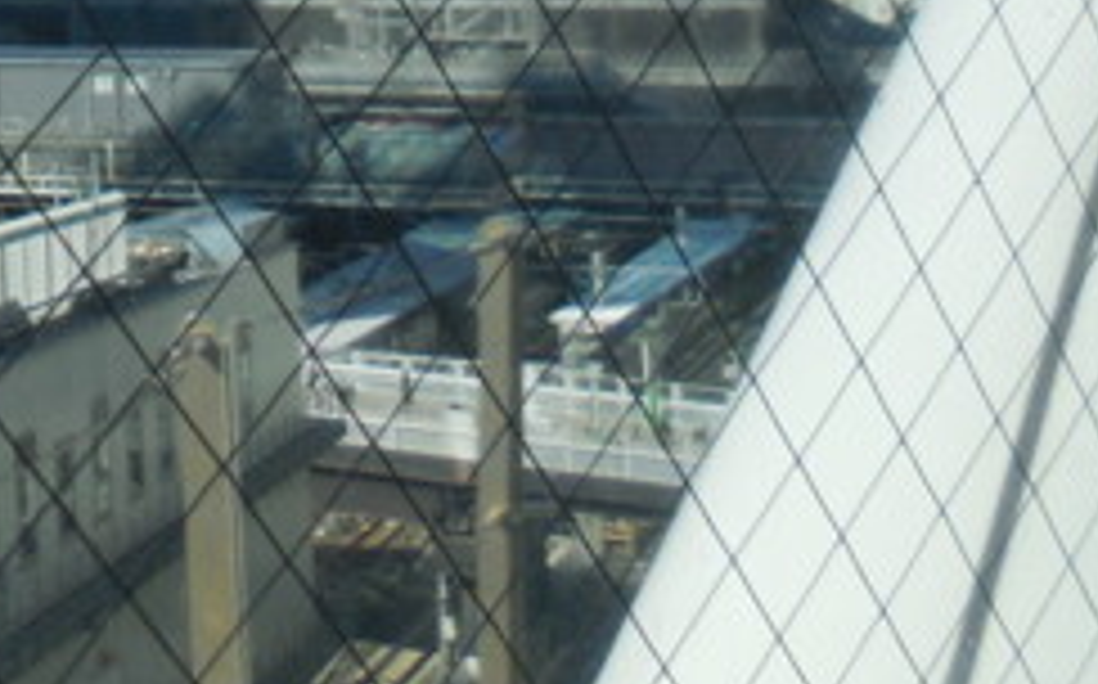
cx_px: -360
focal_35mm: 87
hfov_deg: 21.4
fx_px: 2601
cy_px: -616
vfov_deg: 13.2
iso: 125
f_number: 3.1
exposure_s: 1/1250
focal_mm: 4.5
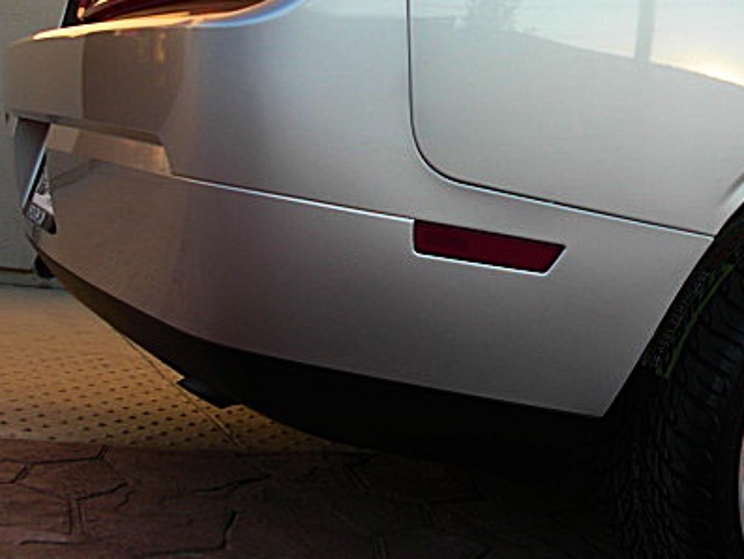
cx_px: 553
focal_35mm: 58
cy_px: 191
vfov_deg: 25.1
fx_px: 1247
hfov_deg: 32.6
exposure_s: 1/160
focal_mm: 6.3
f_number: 2.8
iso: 50
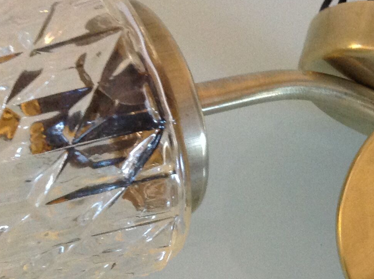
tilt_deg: -47.4
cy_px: 227
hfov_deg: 19.8
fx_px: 1004
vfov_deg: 15.7
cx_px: 455
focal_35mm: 93
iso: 250
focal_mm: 4.28
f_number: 2.4
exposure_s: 1/17
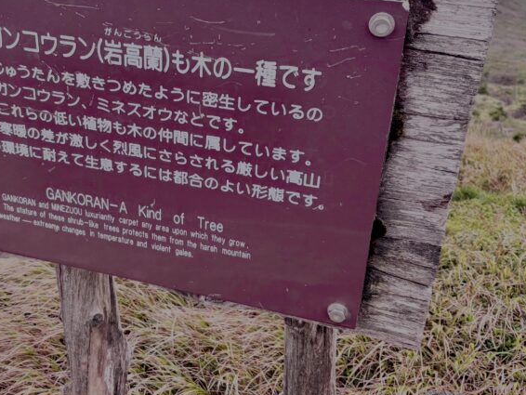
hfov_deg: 40.0
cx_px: 186
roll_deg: +3.6
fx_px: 714
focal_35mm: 47
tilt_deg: -21.0
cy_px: 146
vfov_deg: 30.8
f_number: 1.6
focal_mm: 5.96
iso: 50
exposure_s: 1/576
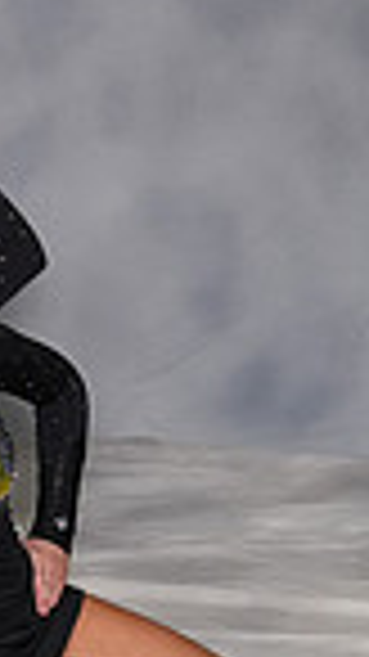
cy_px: 128
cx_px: -756
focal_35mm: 219
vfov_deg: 9.8
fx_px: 3815
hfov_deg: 5.2
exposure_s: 1/80
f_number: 8
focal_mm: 35
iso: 800
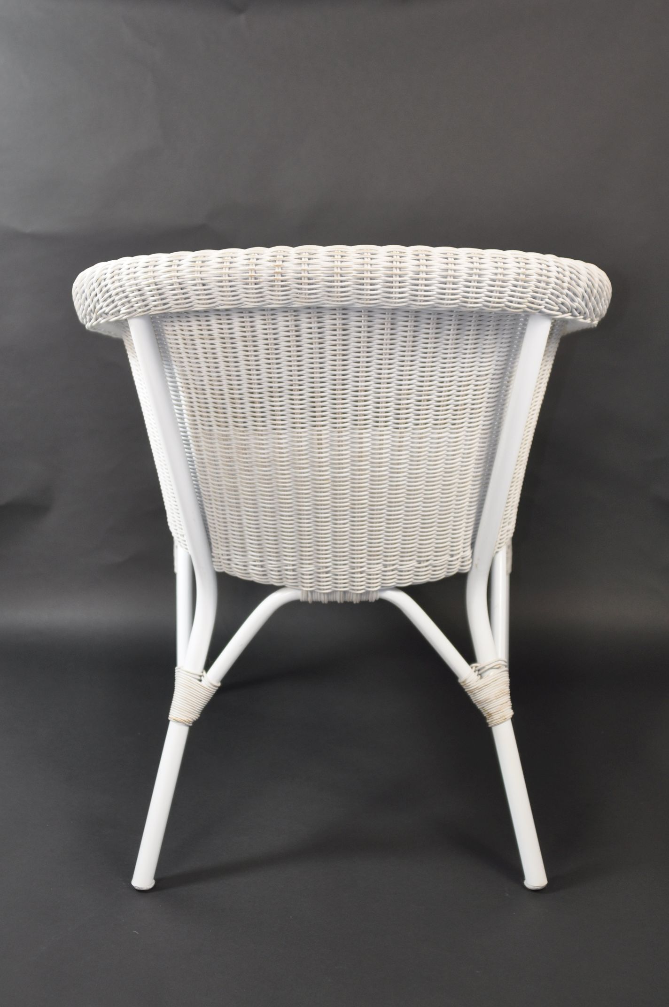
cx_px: 334
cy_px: 504
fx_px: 1258
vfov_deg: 43.7
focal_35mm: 45
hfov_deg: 29.8
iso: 400
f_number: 3
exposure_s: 1/125
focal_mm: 30
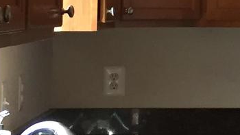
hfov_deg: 11.0
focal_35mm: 185
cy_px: -52
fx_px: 1177
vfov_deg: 6.5
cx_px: 398
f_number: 2.2
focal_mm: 4.15
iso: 50
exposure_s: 1/30
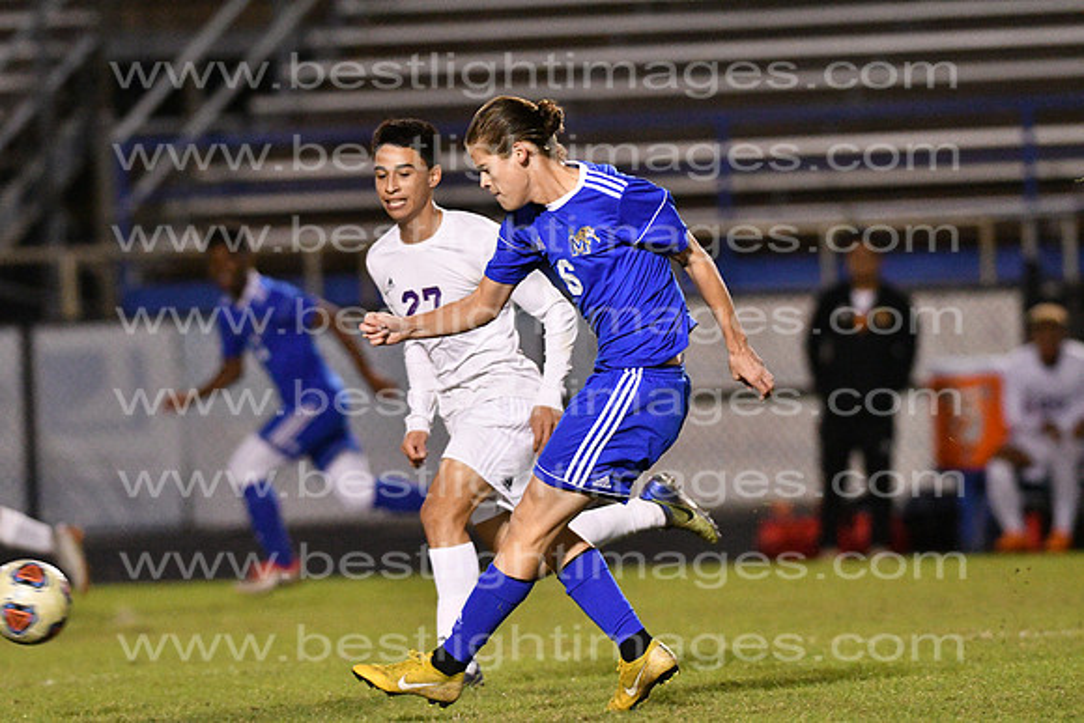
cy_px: 362
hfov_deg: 4.6
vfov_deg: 3.1
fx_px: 13553
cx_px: 542
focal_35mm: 450
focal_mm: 300
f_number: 3.5
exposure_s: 1/800
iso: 10000
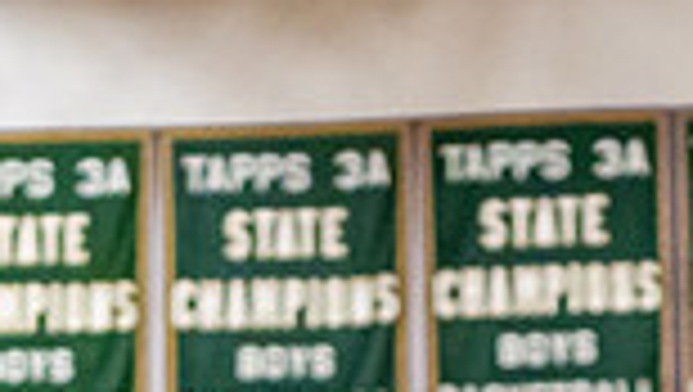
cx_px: 437
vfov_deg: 3.7
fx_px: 5905
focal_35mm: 321
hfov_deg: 6.7
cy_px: 996
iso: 2500
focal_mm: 70
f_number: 2.8
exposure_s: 1/2500
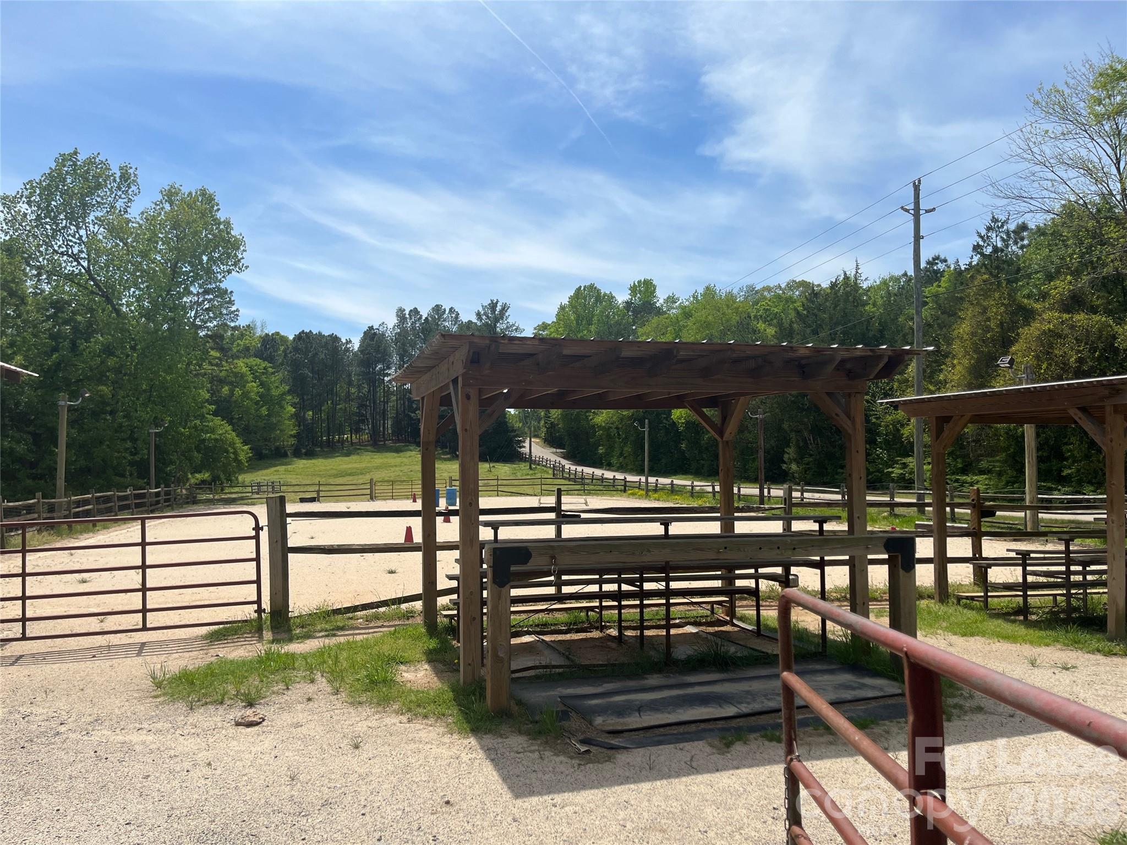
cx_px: 564
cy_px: 422
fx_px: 846
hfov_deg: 67.3
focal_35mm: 26
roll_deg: -1.0
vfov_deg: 53.1
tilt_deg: +1.4
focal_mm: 5.1
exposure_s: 1/5076
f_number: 1.6
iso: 50
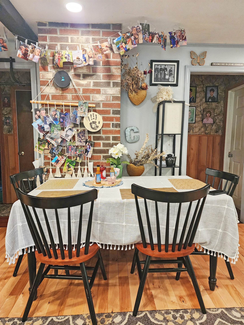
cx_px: 122
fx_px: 216
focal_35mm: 23
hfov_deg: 58.9
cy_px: 162
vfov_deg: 73.9
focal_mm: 6.4
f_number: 1.8
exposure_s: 1/120
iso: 640
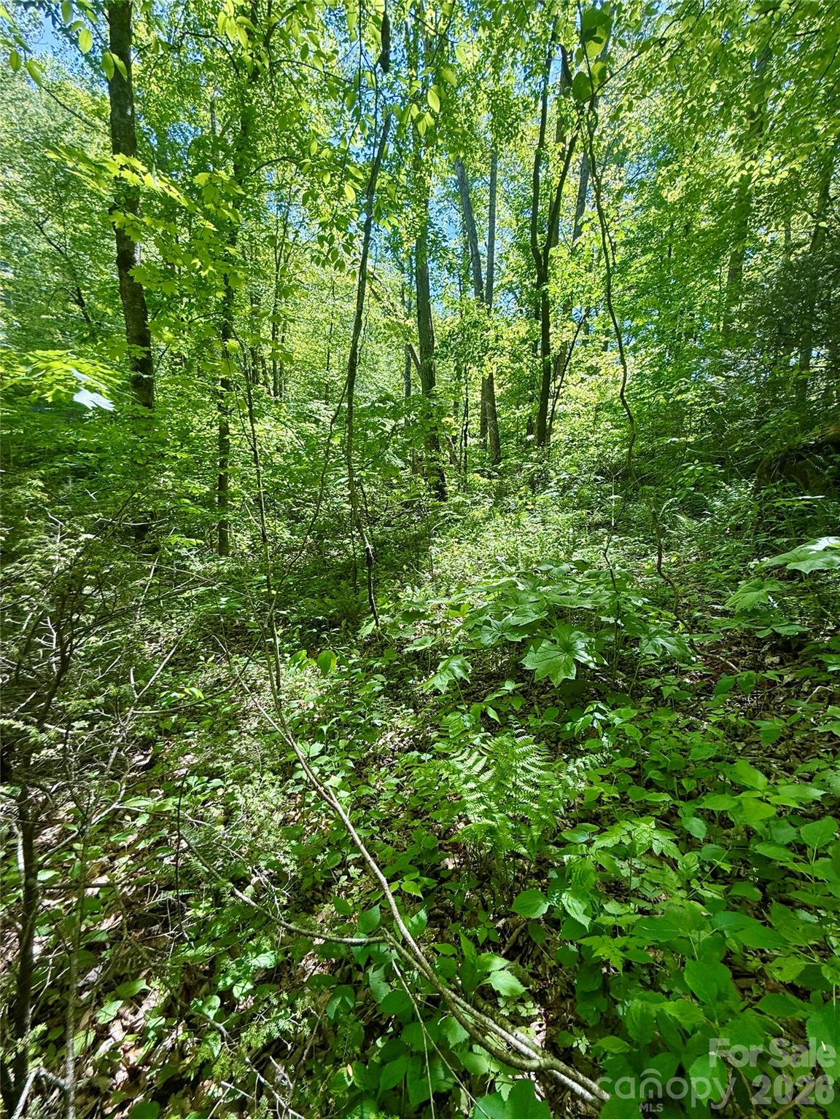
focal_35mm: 14
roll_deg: -1.9
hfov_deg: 85.7
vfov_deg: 102.1
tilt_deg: -9.4
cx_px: 420
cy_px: 560
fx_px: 453
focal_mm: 2.22
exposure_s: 1/181
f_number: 2.2
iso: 50
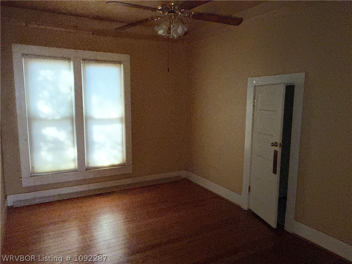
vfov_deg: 56.8
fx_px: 244
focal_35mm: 24
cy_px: 132
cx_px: 176
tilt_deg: -6.4
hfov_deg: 71.6
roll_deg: -0.3
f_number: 2.2
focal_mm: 2.22
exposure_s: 1/93
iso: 80
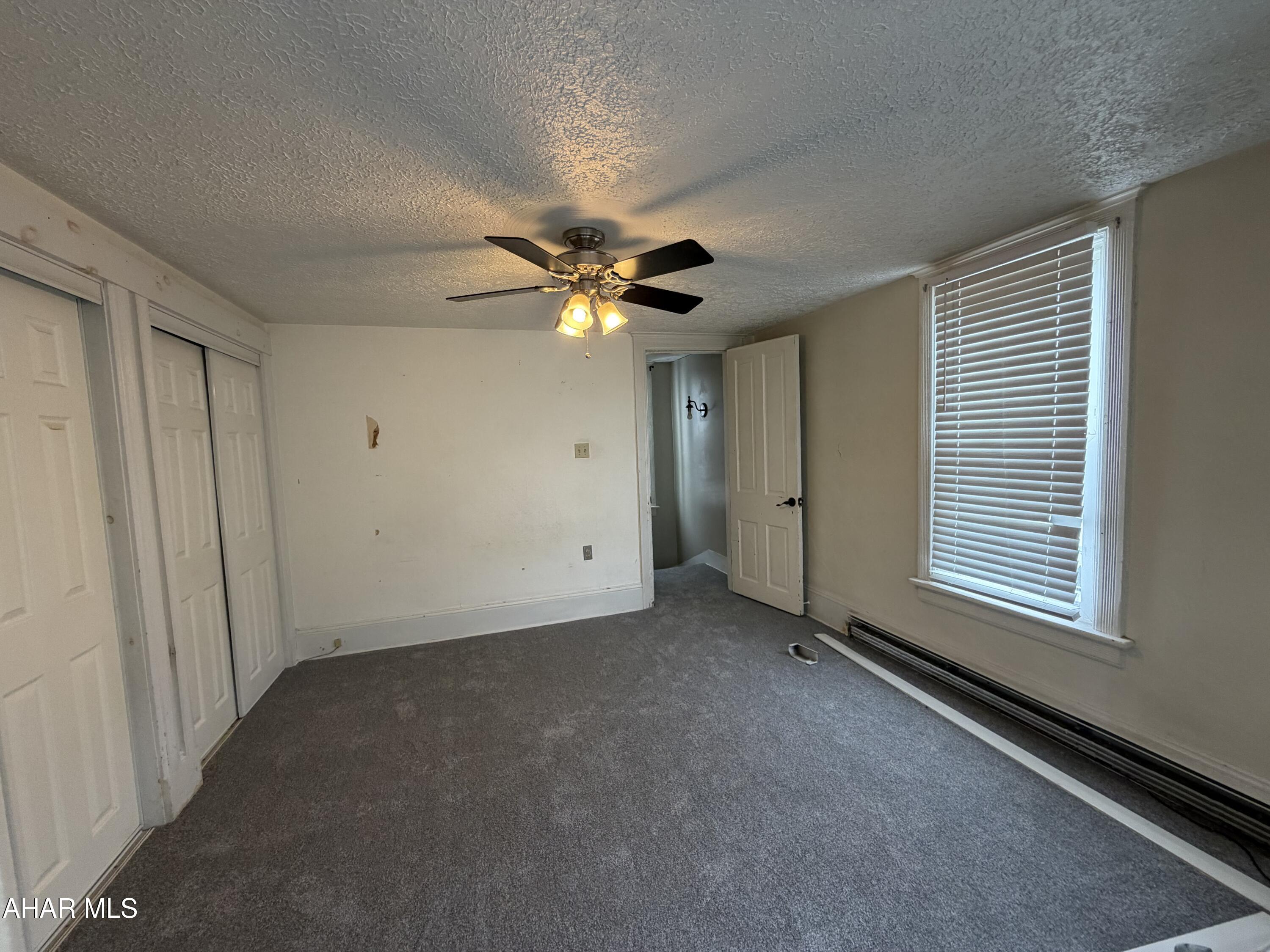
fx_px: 514
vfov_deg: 85.7
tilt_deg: -3.6
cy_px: 476
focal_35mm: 14
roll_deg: +2.3
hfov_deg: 102.1
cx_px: 635
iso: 250
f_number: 2.2
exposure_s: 1/120
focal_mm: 2.22
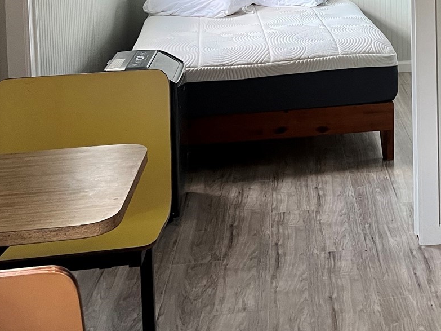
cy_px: -73
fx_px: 866
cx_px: 426
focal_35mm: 68
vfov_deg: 20.2
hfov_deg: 27.2
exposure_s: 1/60
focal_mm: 5.1
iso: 160
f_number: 1.6
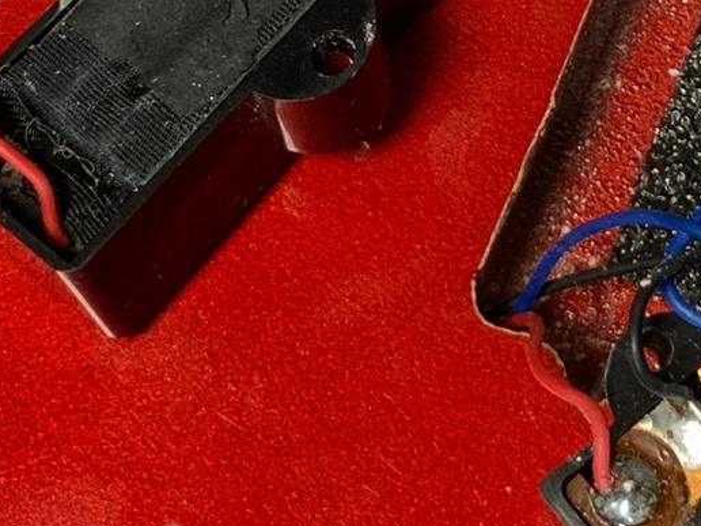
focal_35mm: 144
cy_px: -87
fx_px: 2916
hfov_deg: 13.7
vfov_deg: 10.2
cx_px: 447
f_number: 1.8
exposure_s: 1/52
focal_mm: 3
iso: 80
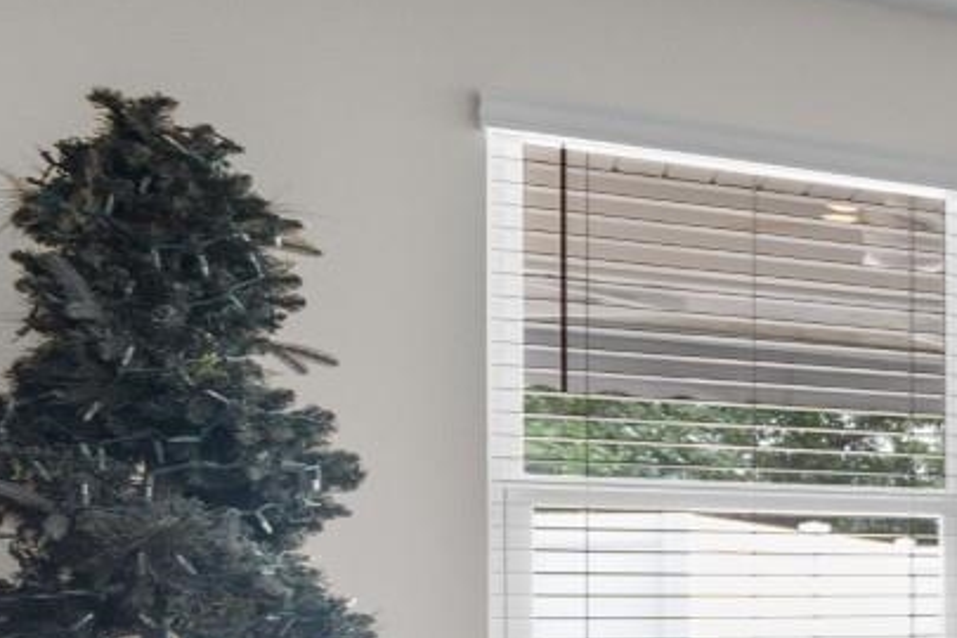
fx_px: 1595
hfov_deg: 20.1
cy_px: 584
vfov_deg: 22.1
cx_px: 1838
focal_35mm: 60
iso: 100
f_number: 4.5
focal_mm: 10
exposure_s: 1/4
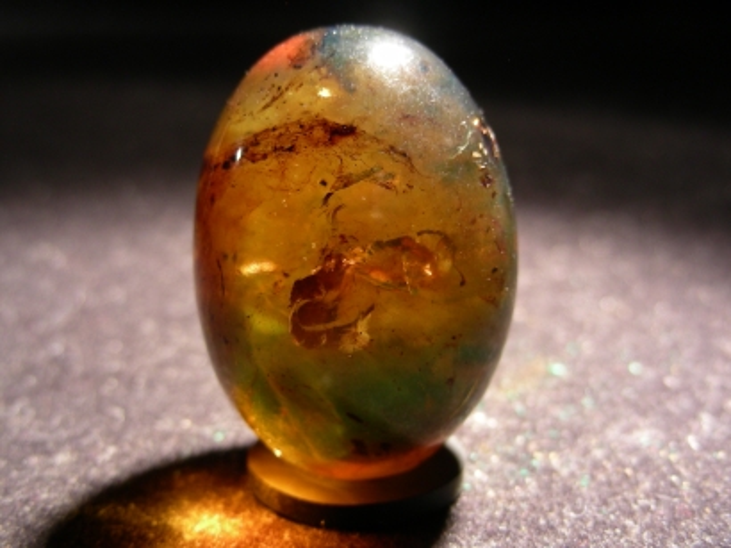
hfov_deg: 33.3
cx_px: 366
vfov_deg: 25.2
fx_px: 1224
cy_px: 274
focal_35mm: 58
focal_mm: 9.7
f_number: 3.5
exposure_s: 1/4.1
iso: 50
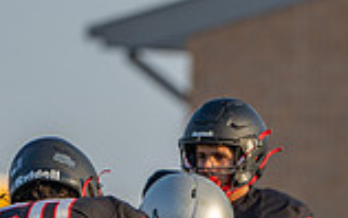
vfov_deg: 0.9
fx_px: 14170
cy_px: 371
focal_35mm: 1493
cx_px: 337
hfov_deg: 1.4
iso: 400
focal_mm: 400
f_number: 5.6
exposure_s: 1/1250
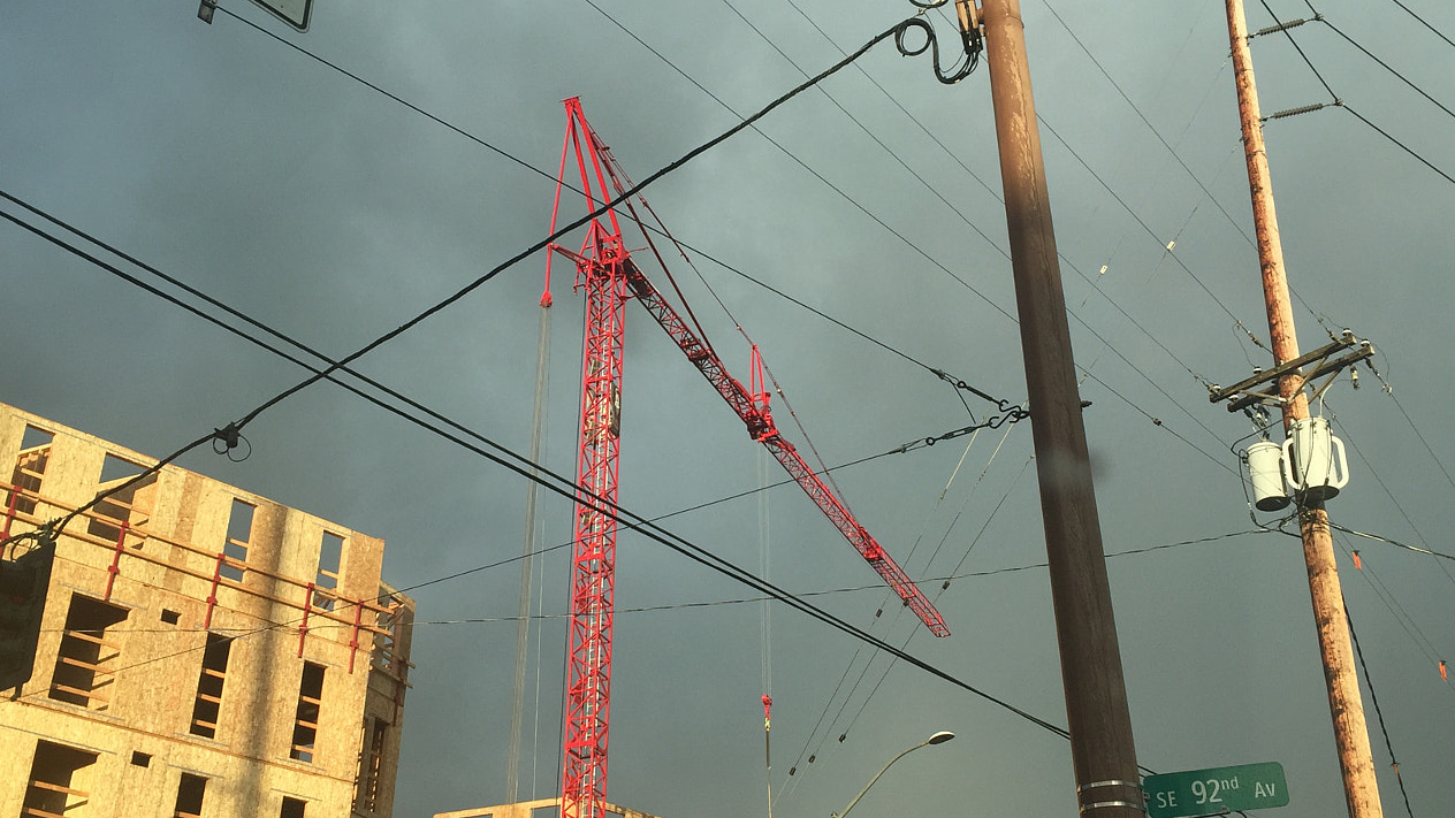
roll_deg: -1.6
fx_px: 1543
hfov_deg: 50.5
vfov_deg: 29.7
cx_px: 709
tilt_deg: +28.7
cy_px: 420
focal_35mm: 40
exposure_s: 1/590
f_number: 2.2
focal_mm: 4.15
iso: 32
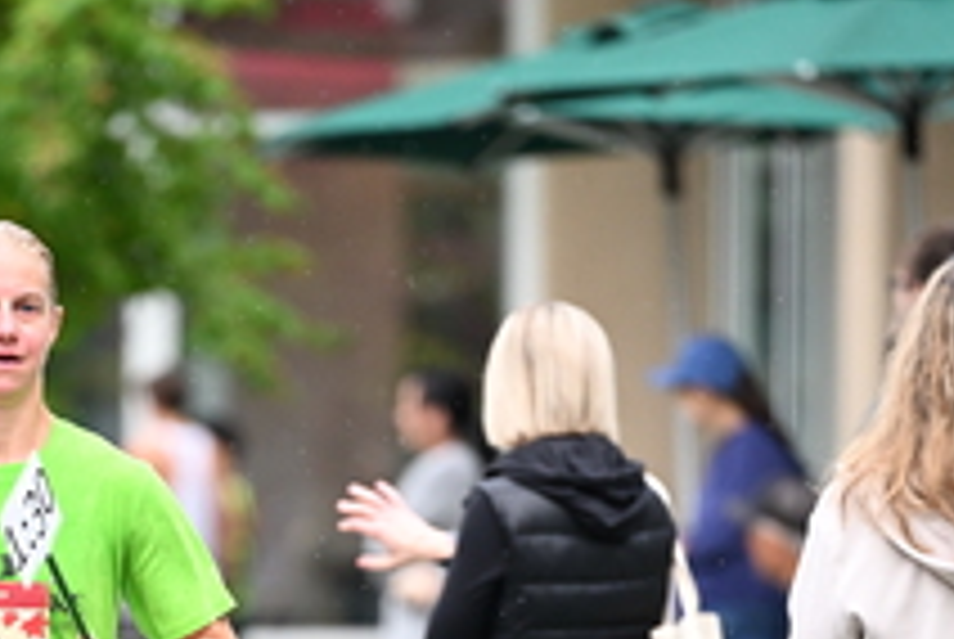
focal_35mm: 518
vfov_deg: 2.7
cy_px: 778
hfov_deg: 4.0
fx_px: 13746
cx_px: 200
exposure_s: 1/1250
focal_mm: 200
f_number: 2.8
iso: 1250
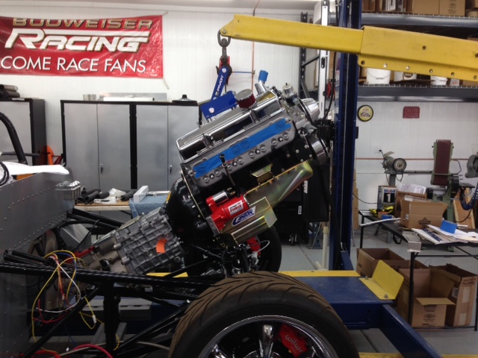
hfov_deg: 55.4
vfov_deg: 42.9
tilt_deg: -7.0
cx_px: 239
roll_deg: -0.5
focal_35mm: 33
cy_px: 179
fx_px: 456
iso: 50
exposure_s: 1/60
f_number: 2.4
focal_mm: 4.12
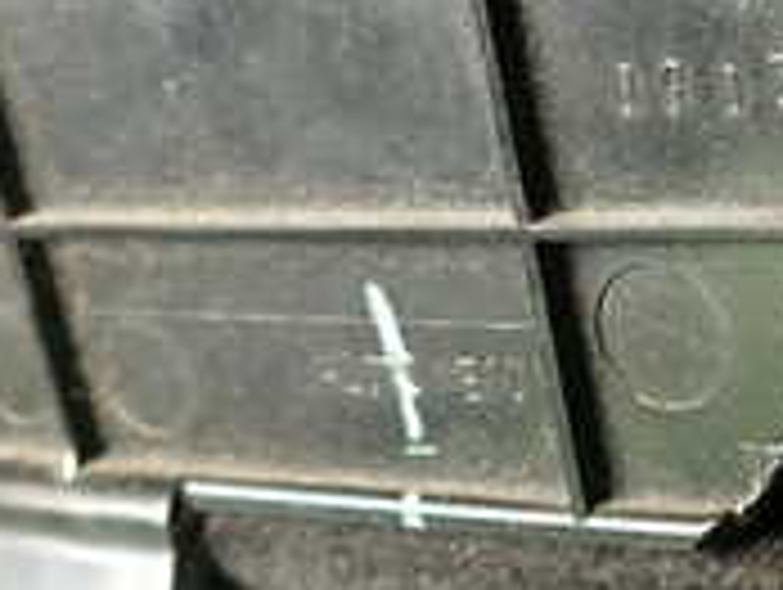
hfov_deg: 21.5
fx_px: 1948
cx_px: 864
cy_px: 464
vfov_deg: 17.1
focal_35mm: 86
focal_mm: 4.5
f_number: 2
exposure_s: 1/30
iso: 200
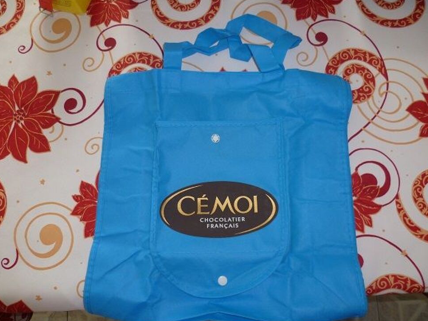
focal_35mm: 29
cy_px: 164
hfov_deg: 61.7
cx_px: 218
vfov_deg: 48.2
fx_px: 358
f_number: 2.8
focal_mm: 5
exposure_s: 1/30
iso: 100
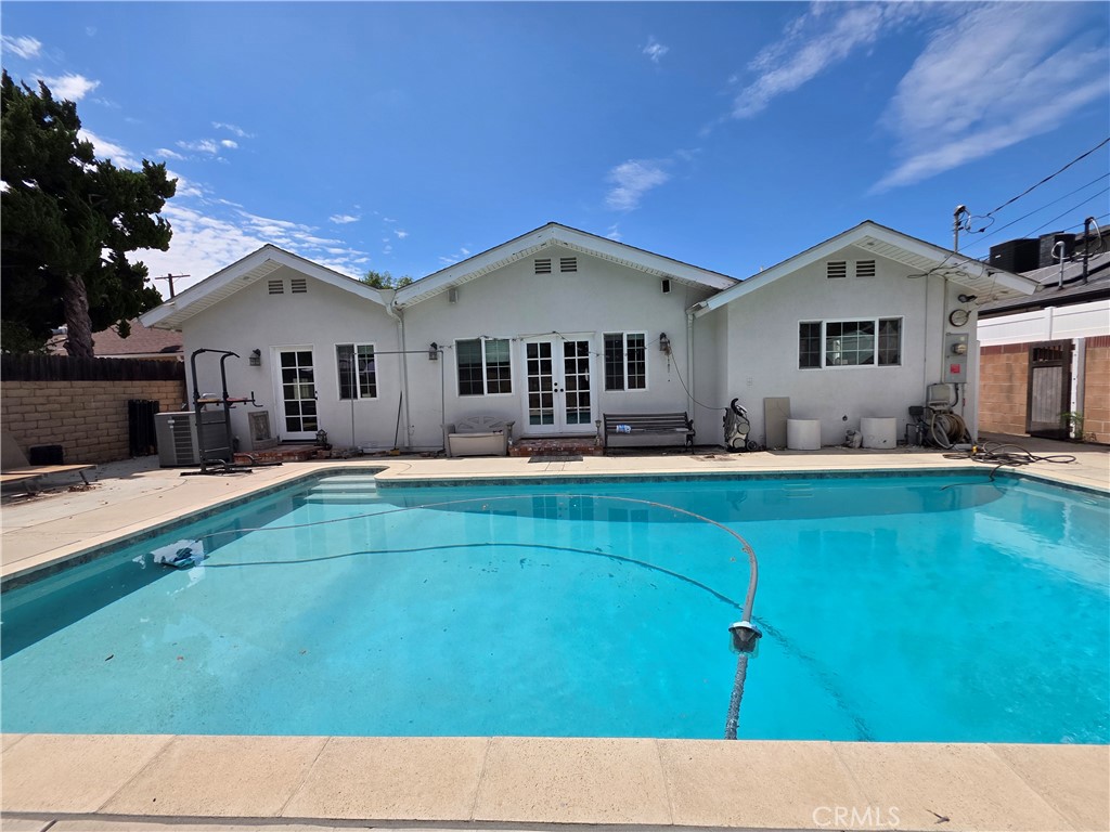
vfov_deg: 89.9
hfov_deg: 106.2
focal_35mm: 13
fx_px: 417
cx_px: 555
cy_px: 416
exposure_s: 1/3677
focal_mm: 2.2
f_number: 1.9
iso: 40
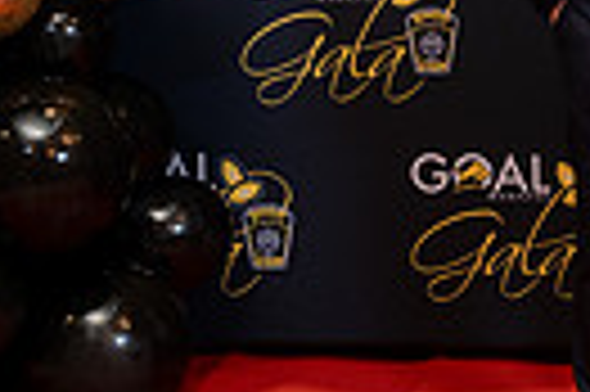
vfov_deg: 10.2
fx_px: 2112
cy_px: -210
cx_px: 731
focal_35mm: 129
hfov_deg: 15.3
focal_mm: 28
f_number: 2.8
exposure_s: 1/160
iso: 1000
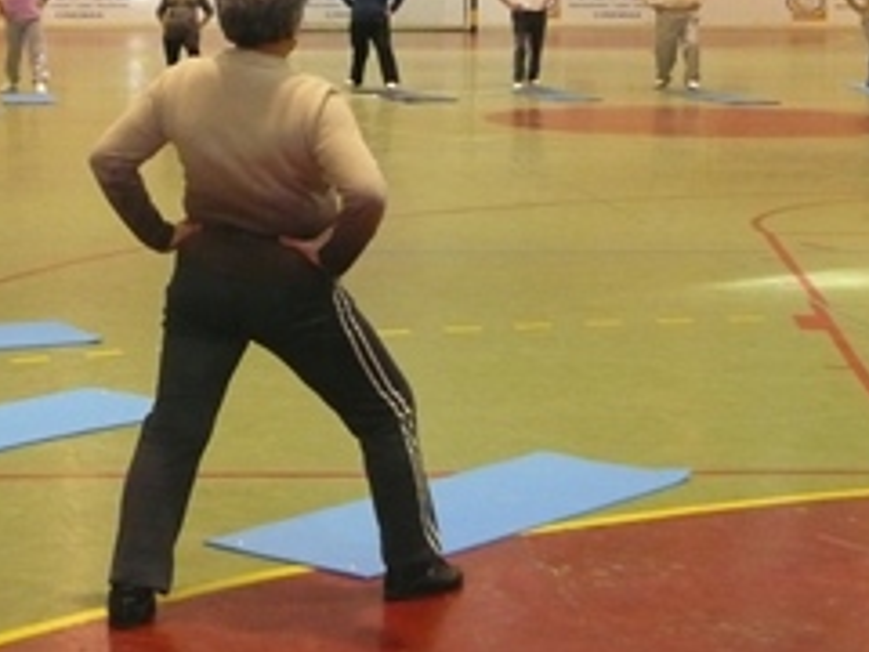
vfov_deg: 14.6
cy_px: 261
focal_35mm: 101
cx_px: 105
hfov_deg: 19.1
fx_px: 2536
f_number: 3.8
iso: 400
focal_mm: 8.8
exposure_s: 1/30
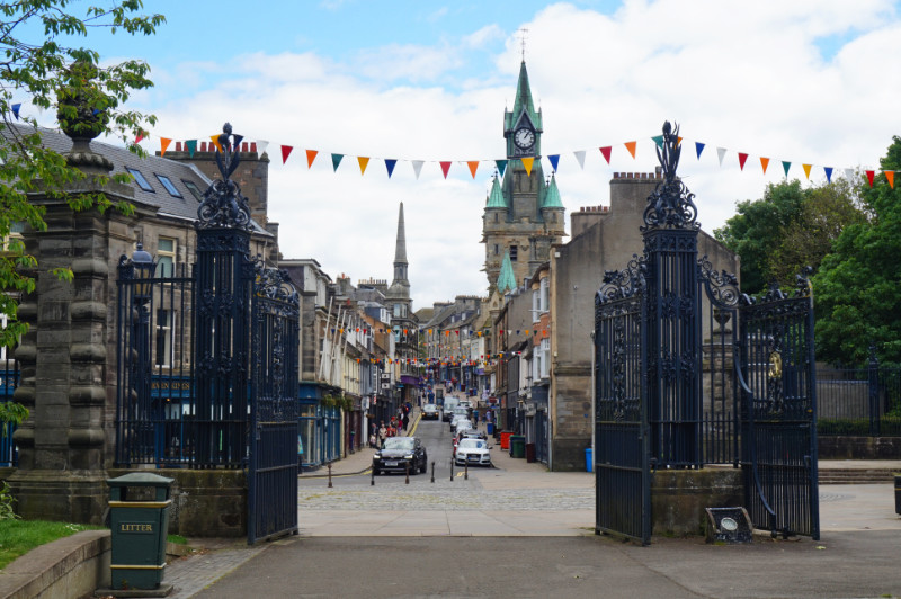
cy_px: 300
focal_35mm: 56
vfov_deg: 24.4
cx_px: 450
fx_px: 1388
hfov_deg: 36.0
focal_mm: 37
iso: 100
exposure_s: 1/80
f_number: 13
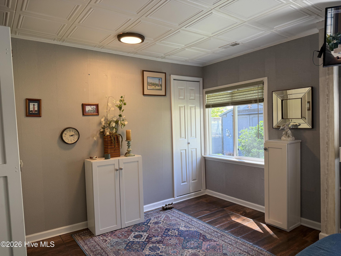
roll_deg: +0.9
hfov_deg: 71.6
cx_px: 170
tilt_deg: -3.5
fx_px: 236
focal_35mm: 24
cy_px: 128
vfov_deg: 56.8
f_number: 1.78
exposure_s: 1/121
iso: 125
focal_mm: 6.76
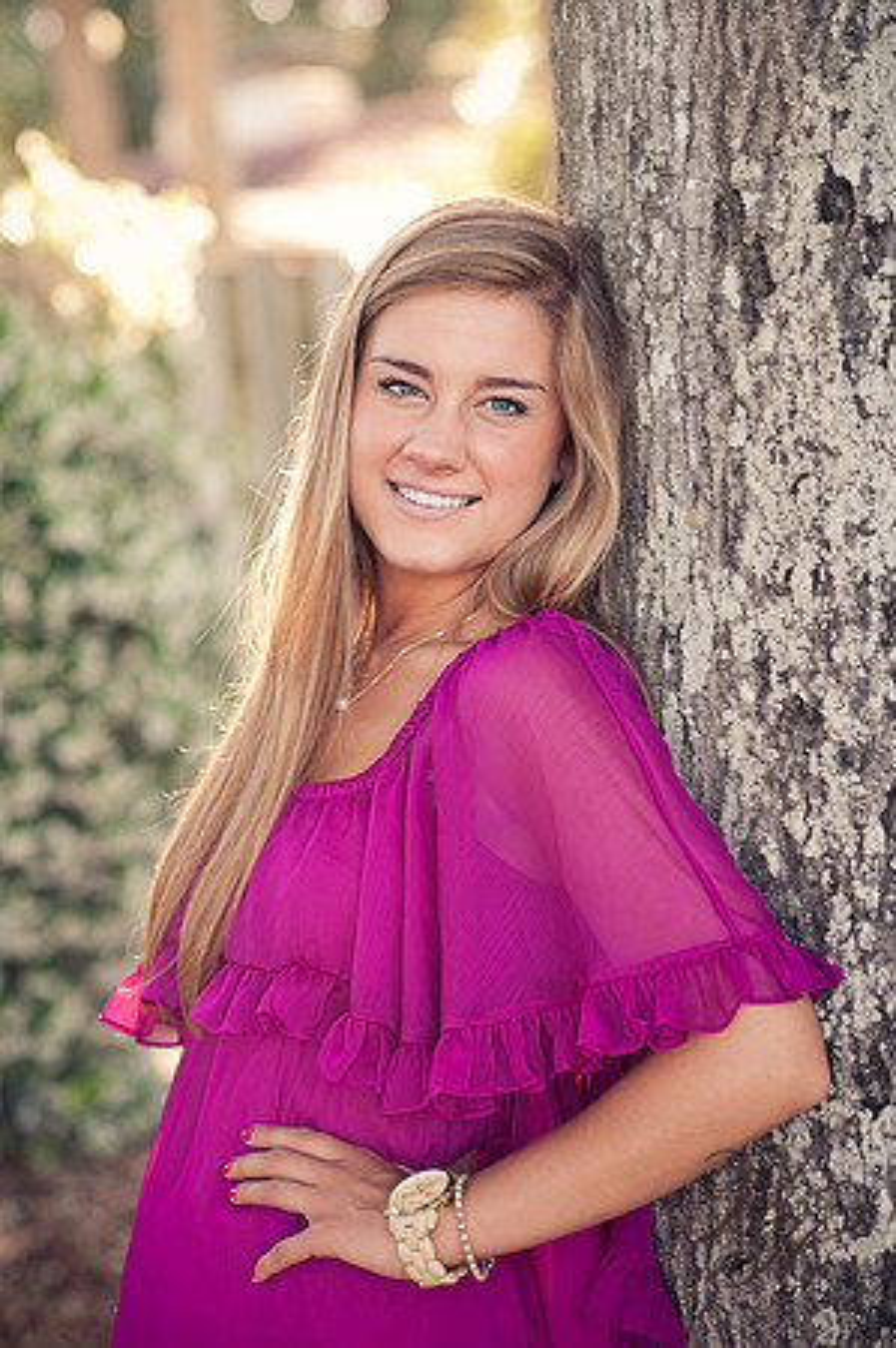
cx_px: 448
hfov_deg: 16.0
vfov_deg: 23.9
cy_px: 674
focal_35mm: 85
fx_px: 3180
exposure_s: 1/160
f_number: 3.5
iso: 250
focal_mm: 85
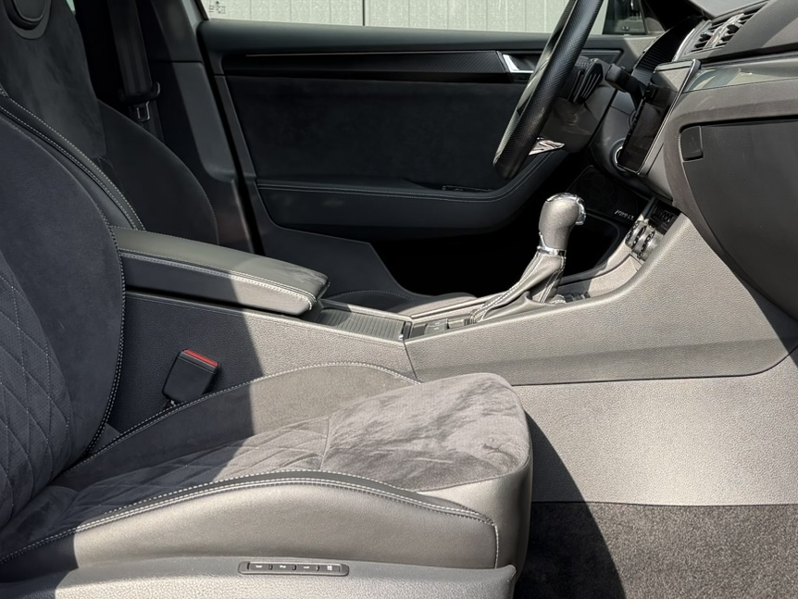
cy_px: 178
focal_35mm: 57
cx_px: 498
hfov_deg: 33.6
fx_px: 1314
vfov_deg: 25.5
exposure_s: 1/598
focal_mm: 6.76
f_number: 1.78
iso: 100
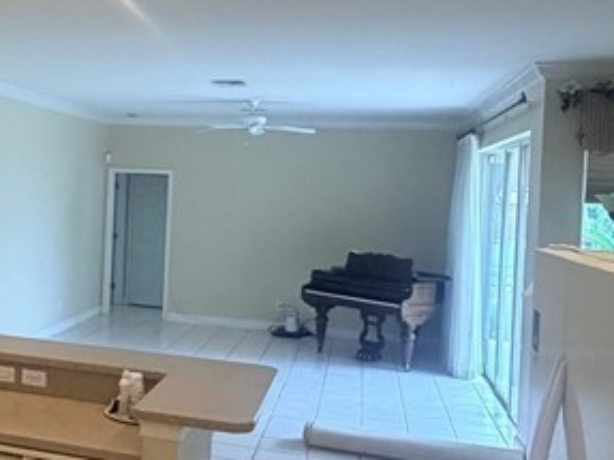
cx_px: 13
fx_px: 887
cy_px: 190
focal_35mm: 50
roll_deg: -2.1
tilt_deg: -0.6
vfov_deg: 29.0
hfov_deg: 35.0
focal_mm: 2.22
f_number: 2.2
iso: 320
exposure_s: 1/120
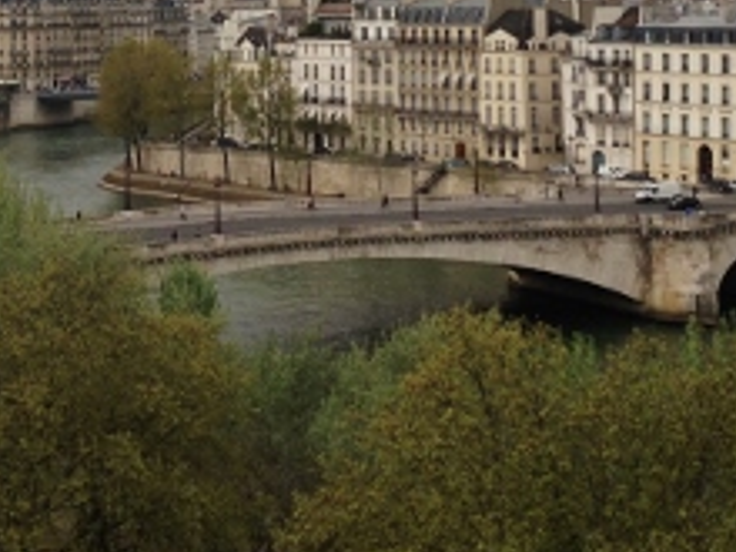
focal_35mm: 96
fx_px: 2041
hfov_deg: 20.3
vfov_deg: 15.1
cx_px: 224
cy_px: -33
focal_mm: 4.13
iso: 50
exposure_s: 1/1808
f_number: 2.4
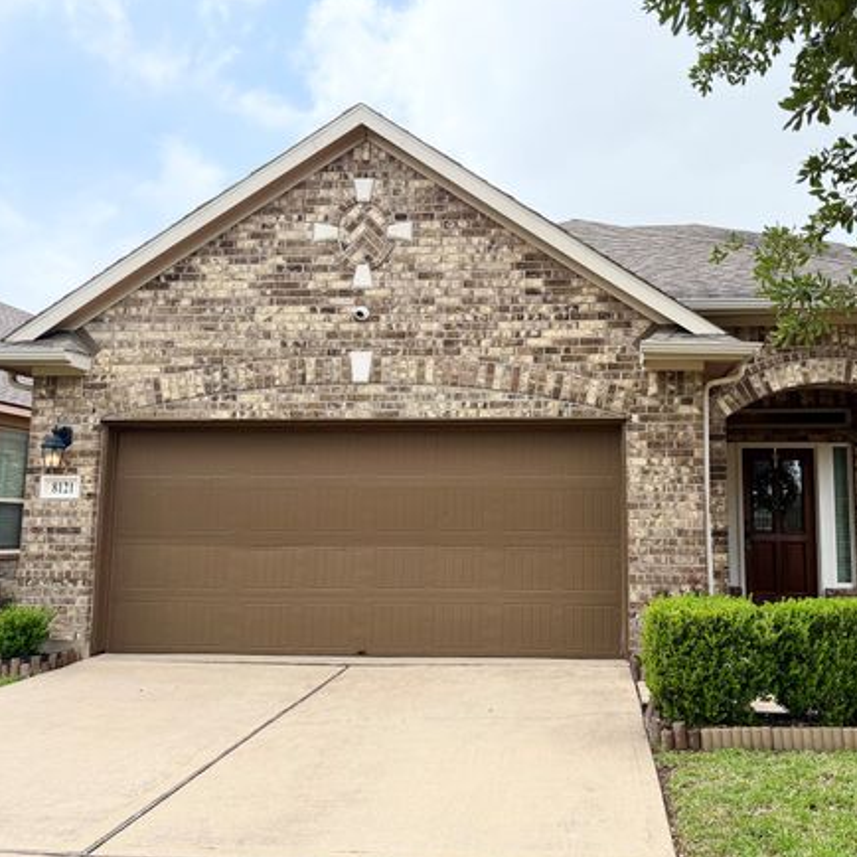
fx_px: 812
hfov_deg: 55.0
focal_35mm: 29
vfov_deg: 55.6
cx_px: 537
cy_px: 429
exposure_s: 1/2703
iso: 100
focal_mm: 6.76
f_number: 1.78
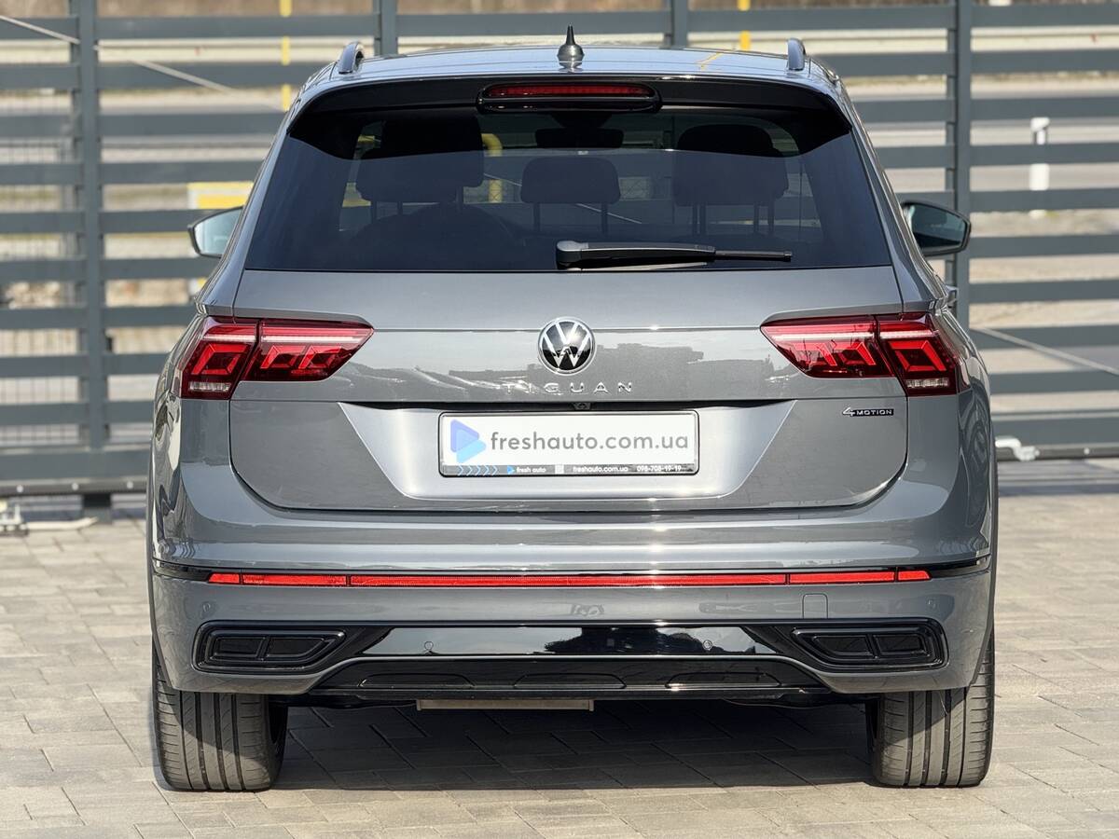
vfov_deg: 12.3
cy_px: 420
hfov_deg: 16.4
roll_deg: +0.6
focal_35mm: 120
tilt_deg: -6.4
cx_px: 560
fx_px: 3879
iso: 50
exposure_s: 1/1064
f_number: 2.8
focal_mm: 15.66
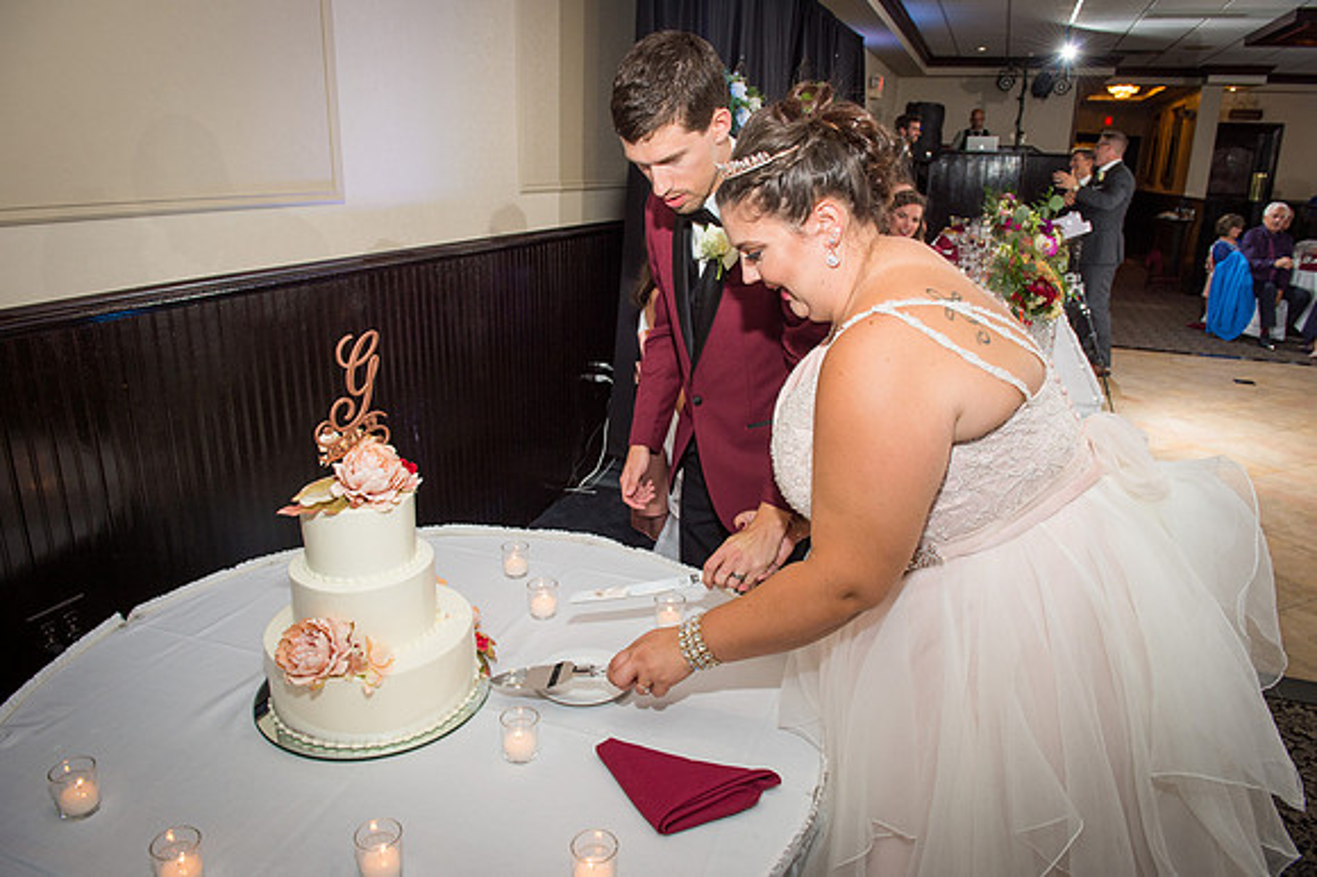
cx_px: 658
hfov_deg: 73.8
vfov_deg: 53.1
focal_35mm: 24
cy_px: 438
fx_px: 877
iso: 800
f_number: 5.6
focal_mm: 24
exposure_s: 1/125
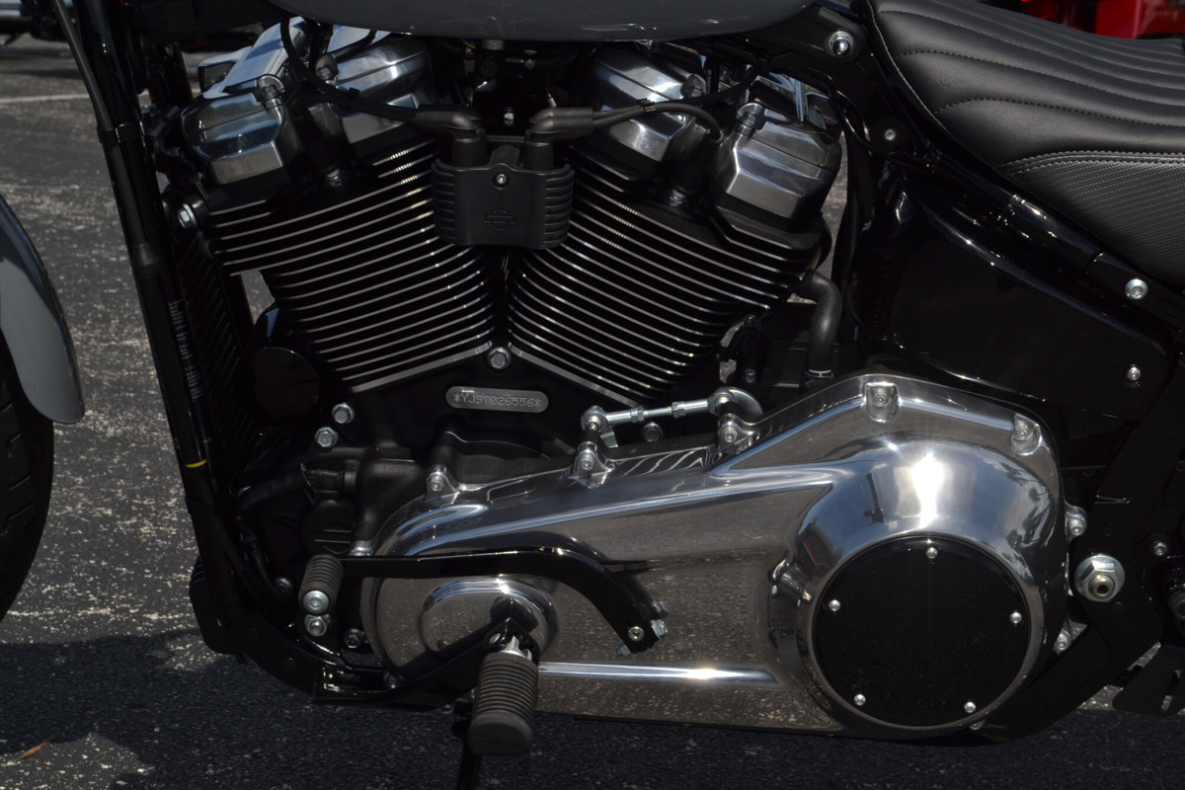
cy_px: 395
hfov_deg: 28.1
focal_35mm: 72
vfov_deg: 18.9
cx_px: 592
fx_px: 2370
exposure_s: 1/200
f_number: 16
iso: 100
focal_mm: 48
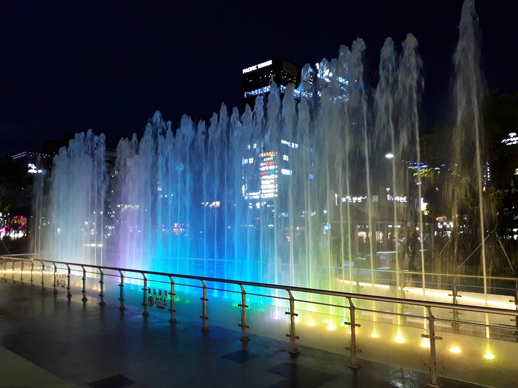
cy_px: 194
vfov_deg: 51.4
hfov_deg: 65.3
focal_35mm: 27
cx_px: 259
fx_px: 404
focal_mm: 3.71
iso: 250
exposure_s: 1/24
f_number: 1.7
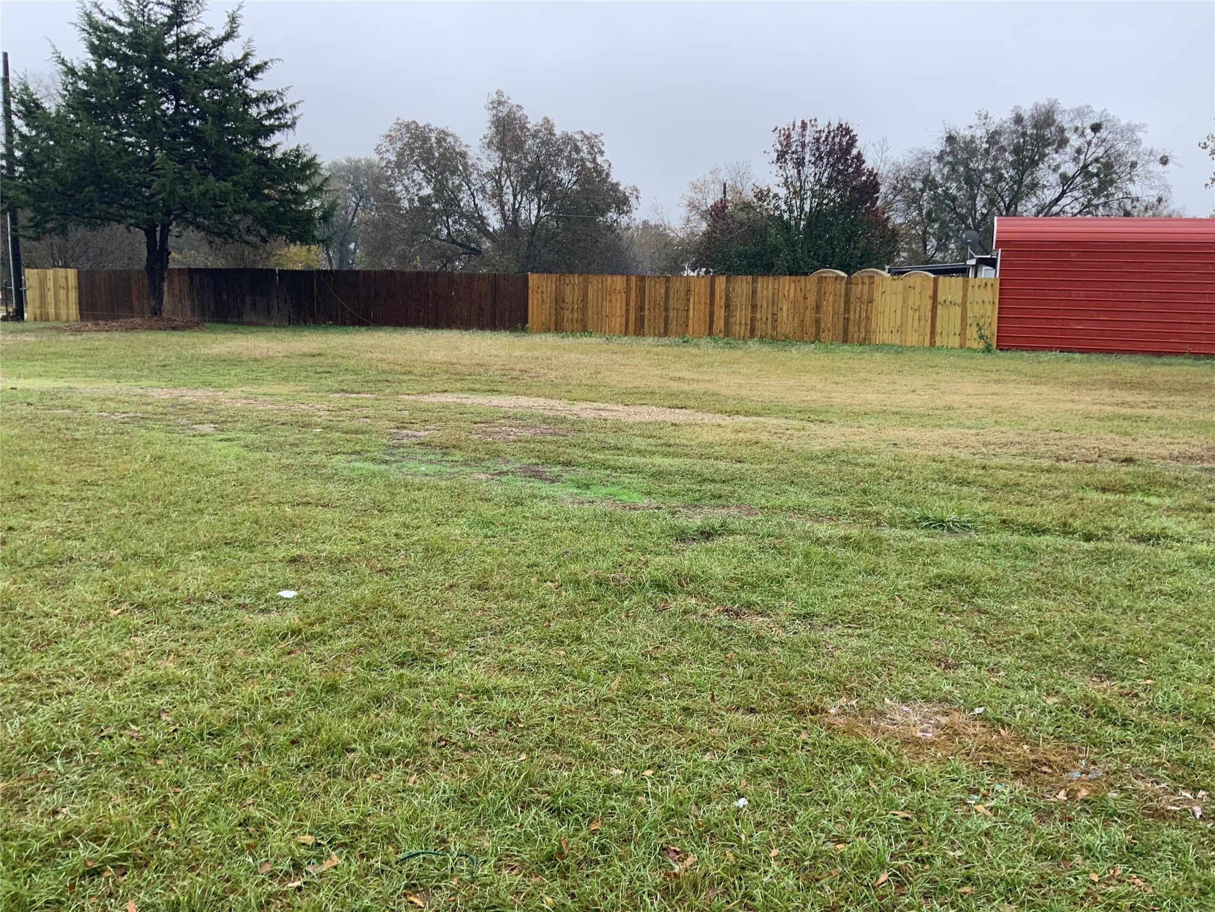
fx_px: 1018
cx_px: 608
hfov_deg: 61.7
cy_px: 456
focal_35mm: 29
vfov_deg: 48.2
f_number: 1.8
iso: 25
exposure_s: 1/122
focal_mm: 3
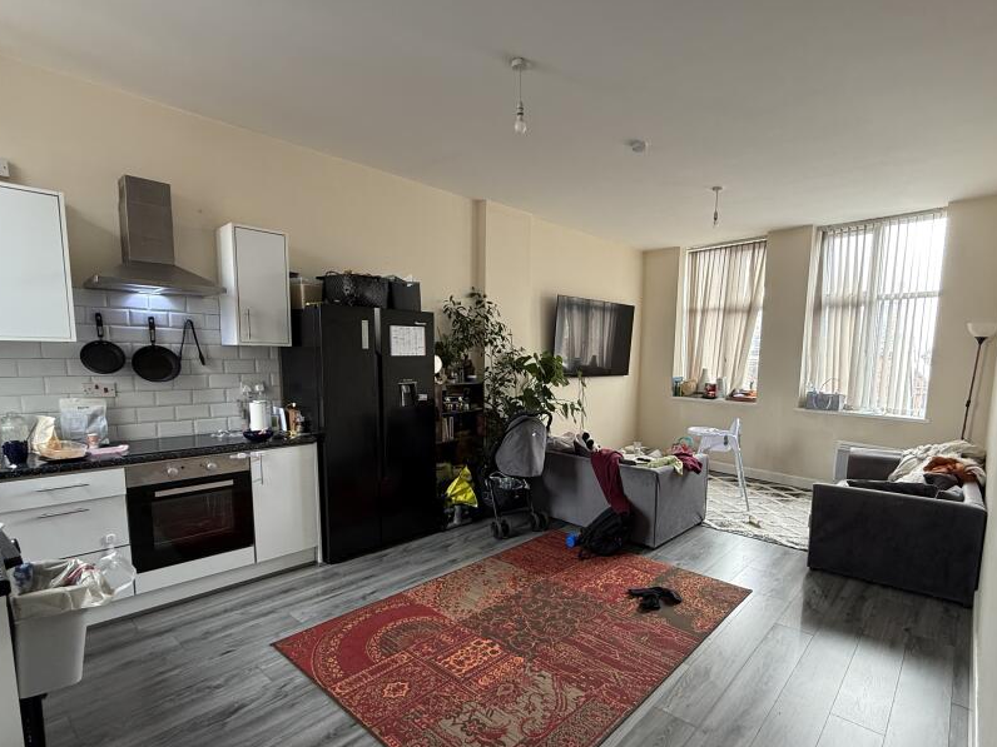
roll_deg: -1.1
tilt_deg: -6.7
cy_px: 417
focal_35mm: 18
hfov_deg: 87.5
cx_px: 542
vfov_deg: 71.3
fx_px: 518
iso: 125
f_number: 2.2
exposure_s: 1/99
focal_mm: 2.22
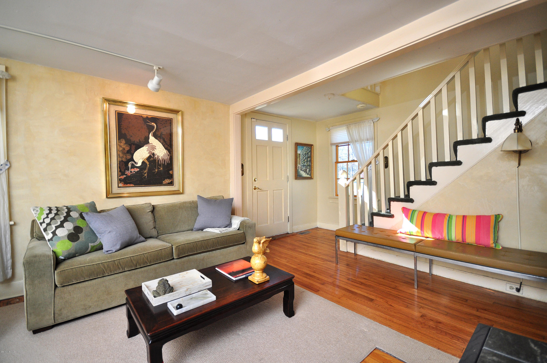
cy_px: 182
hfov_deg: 100.5
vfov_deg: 77.2
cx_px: 274
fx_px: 228
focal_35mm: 15
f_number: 4
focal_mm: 10
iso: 500
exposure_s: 1/160
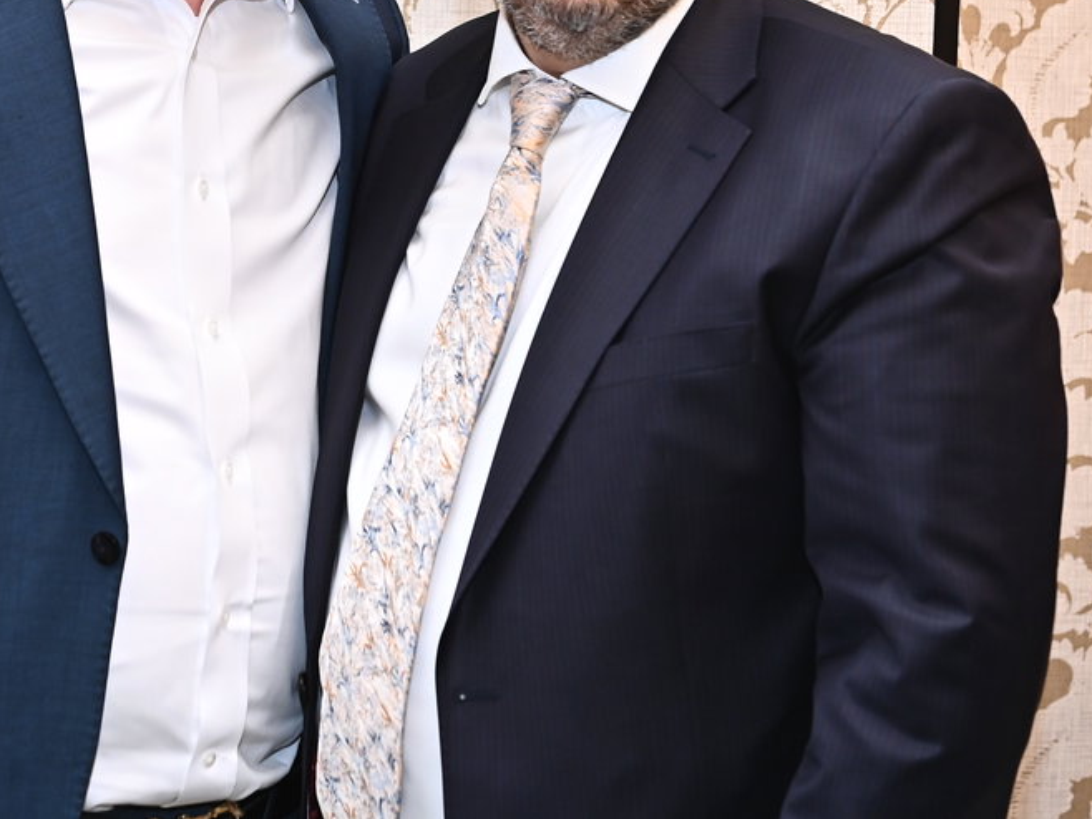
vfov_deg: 16.2
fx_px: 2840
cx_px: 350
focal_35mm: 90
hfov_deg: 21.7
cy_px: 47
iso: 1250
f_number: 4
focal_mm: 44
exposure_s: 1/200
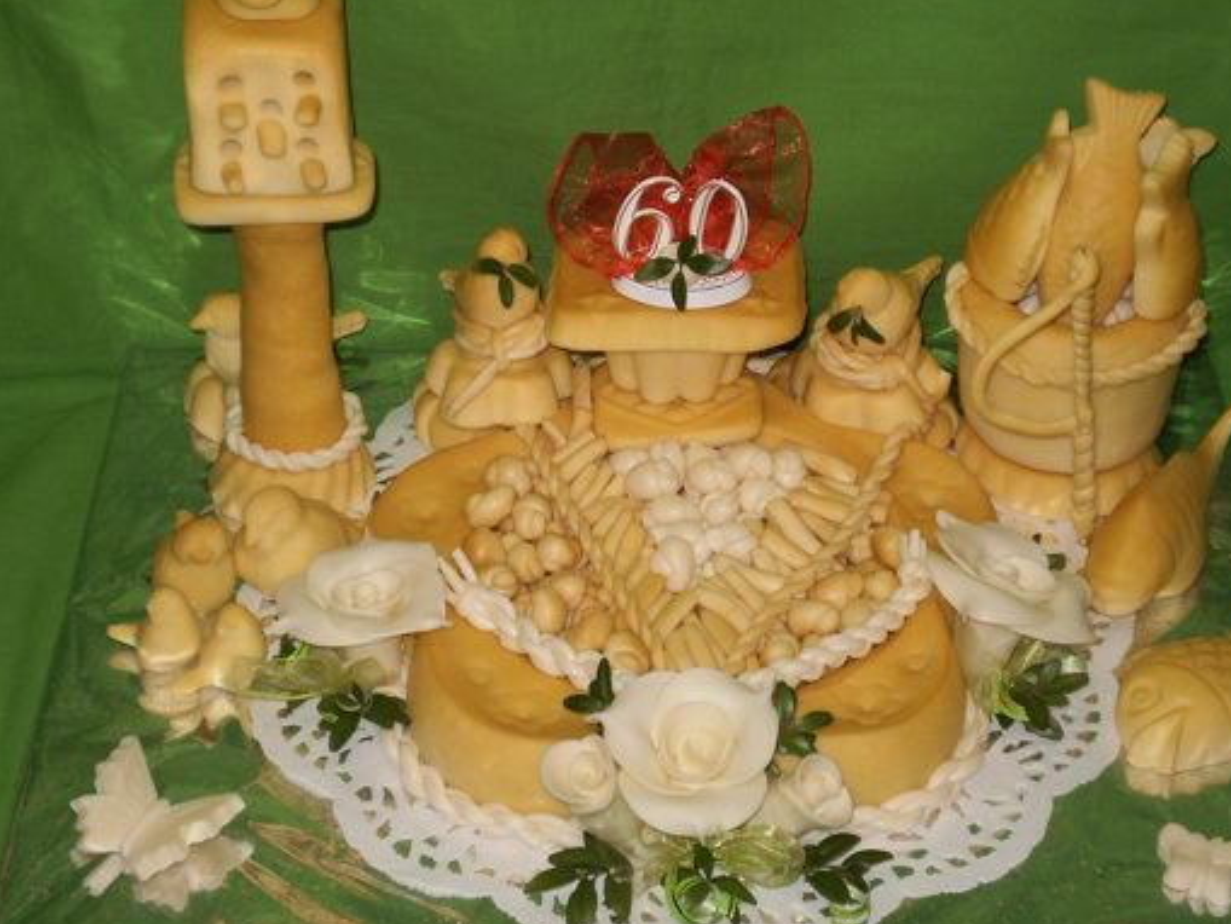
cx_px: 648
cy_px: 397
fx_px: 2774
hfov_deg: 25.0
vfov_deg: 18.9
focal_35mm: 78
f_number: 4.2
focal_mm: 10.3
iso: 100
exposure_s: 1/40
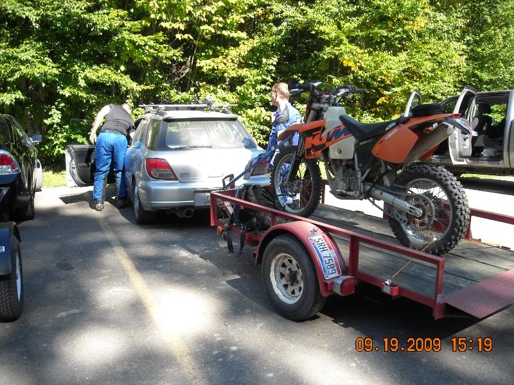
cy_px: 192
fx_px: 520
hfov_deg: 52.6
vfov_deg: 40.7
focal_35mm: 35
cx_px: 257
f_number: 2.8
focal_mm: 5.7
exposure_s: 1/161
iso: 64
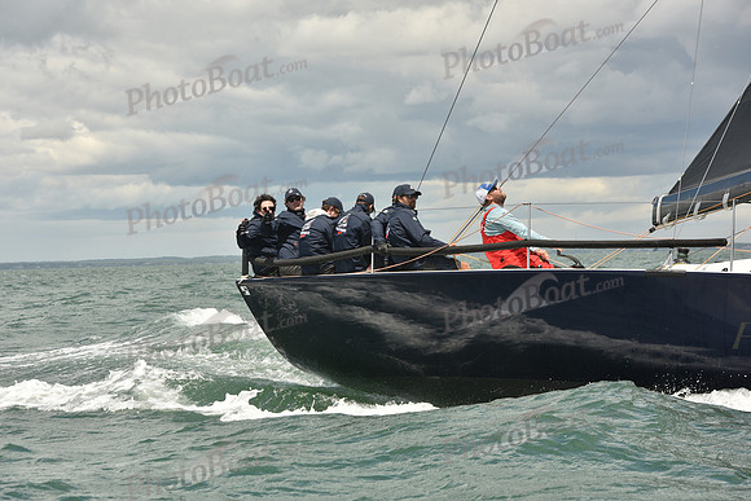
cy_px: 250
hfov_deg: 15.8
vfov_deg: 10.6
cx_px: 376
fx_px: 2712
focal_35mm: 130
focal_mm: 130
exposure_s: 1/800
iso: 320
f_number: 10
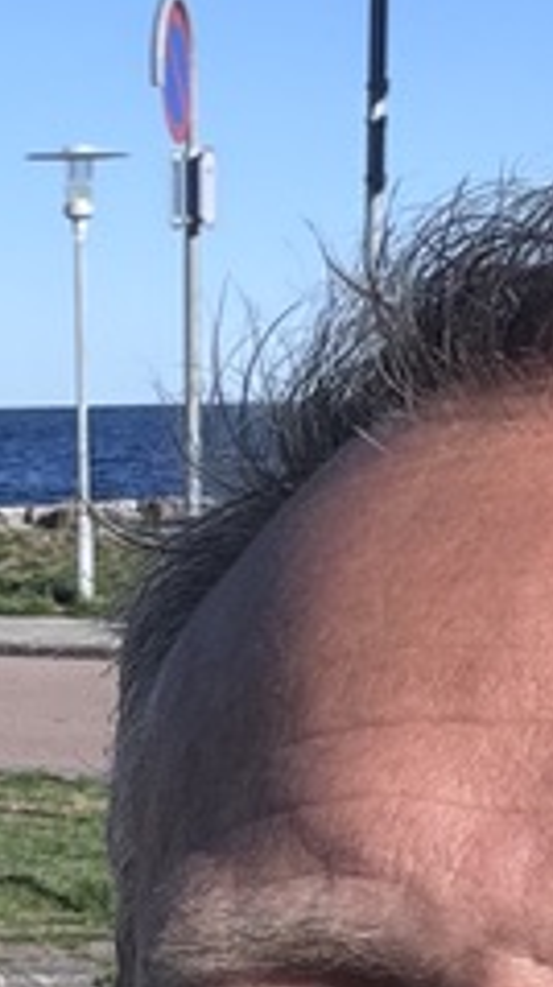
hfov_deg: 8.6
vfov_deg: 14.9
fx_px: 3659
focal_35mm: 140
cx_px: -83
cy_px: 1144
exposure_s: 1/1497
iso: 32
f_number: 1.9
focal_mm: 2.69
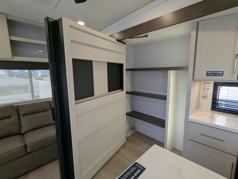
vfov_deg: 78.2
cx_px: 119
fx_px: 110
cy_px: 90
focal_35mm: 16
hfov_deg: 94.4
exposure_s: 1/85.5
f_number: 2.2
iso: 59
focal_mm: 2.35
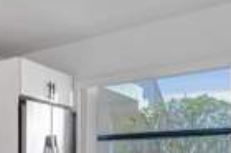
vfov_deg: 23.1
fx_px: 353
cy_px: 168
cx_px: -104
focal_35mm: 55
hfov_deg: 27.1
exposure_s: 1/500
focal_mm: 16
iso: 800
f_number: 2.8
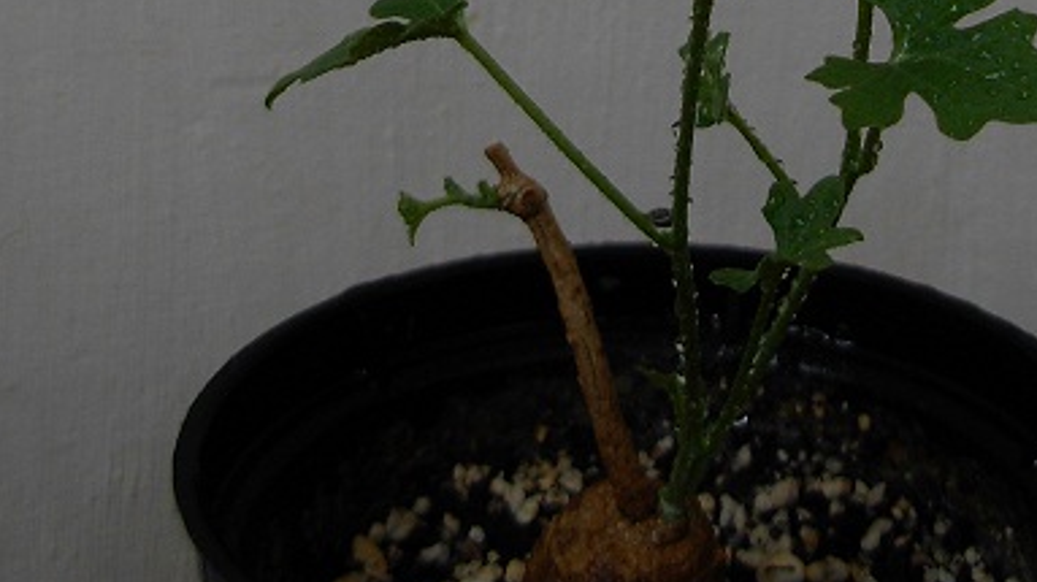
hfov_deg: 25.5
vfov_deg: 13.7
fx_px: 2281
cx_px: 663
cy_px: -298
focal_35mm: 83
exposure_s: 1/71.8
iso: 79
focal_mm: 6.3
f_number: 2.9
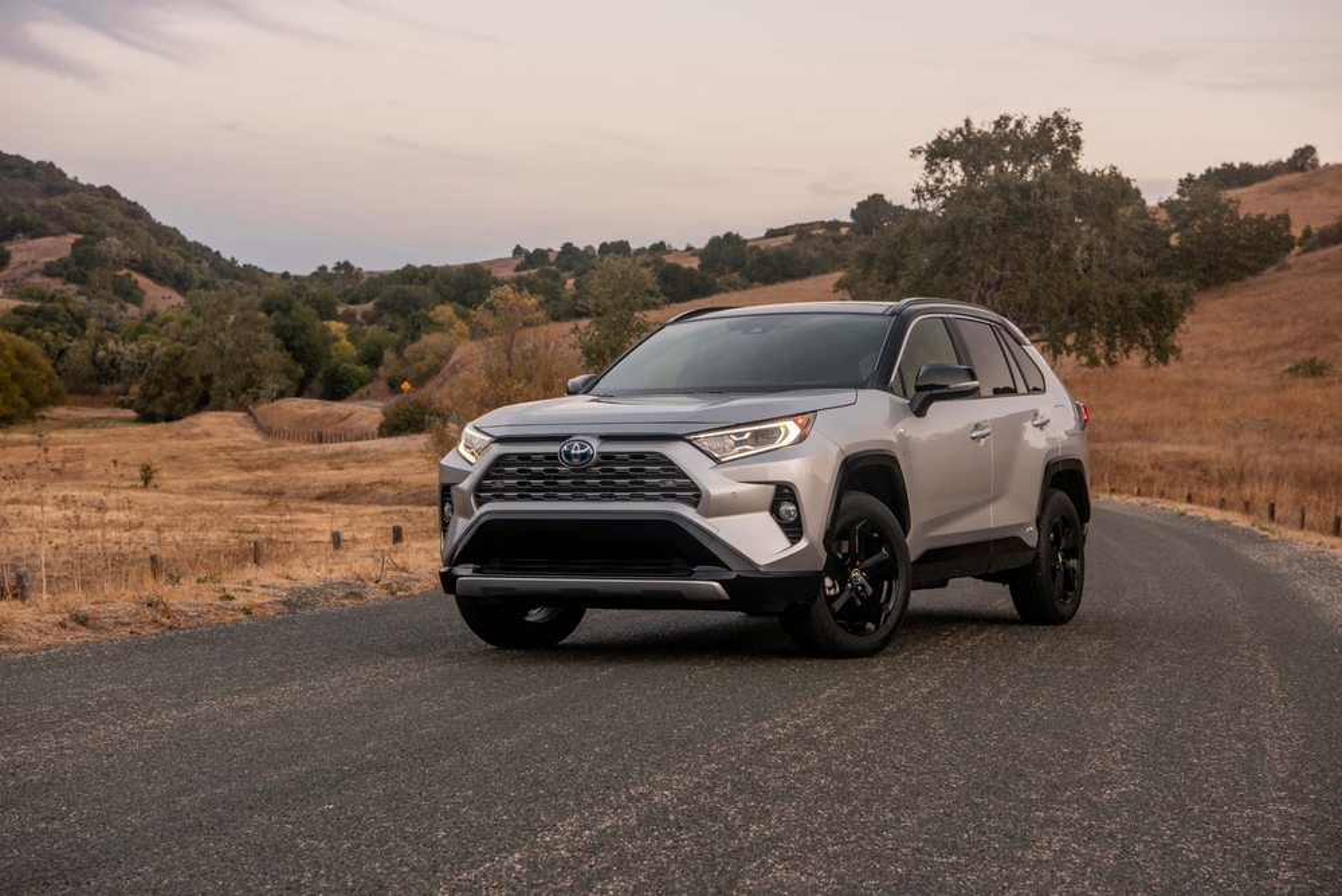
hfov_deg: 32.4
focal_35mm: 62
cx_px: 671
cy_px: 448
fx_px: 2312
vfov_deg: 21.9
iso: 250
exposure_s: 1/2.5
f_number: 8
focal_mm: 62
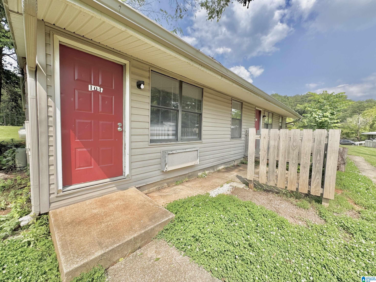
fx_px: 152
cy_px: 141
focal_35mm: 14
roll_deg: -1.4
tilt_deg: -4.6
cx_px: 188
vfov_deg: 85.7
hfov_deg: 102.1
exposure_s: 1/1277
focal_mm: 2.22
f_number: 2.2
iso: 50
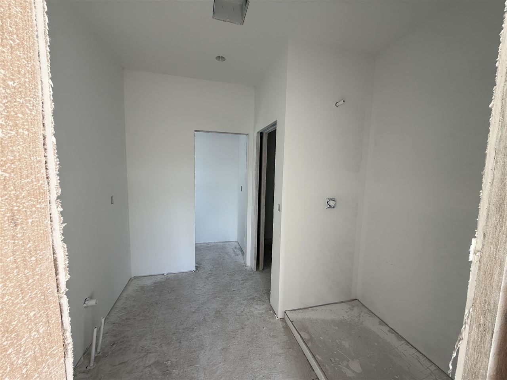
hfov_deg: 102.1
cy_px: 190
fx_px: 205
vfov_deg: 85.7
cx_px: 254
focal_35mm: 14
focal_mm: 2.22
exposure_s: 1/99
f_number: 2.2
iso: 64
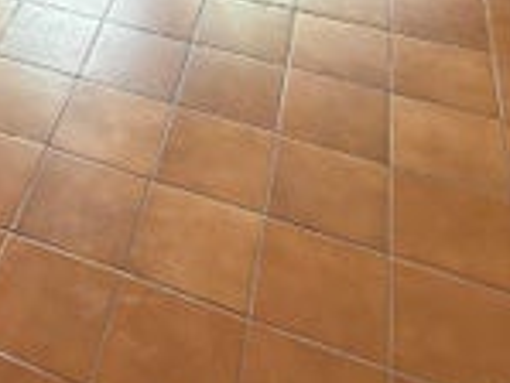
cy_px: -233
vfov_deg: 20.1
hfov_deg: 29.4
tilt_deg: -23.5
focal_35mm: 60
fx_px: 885
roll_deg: +0.4
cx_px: -34
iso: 50
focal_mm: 2.22
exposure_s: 1/40
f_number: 2.2
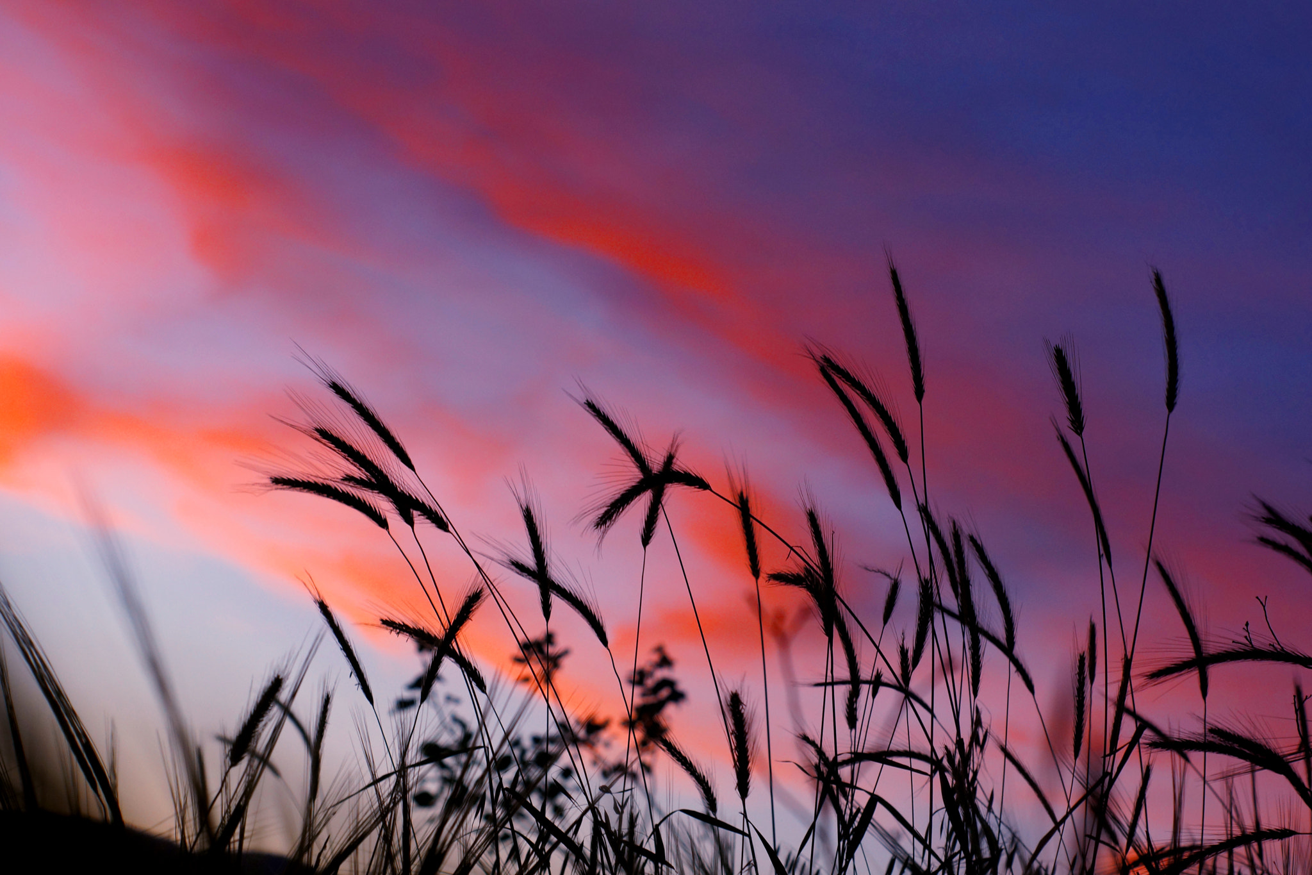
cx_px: 656
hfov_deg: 27.0
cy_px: 438
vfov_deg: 18.2
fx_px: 2733
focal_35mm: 75
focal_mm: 50
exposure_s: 1/80
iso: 320
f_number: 5.6
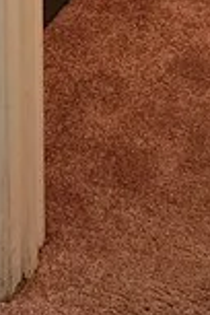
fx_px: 1400
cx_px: 138
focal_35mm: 160
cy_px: -589
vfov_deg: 10.0
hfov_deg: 8.6
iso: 800
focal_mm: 5.54
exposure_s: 1/120
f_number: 1.8
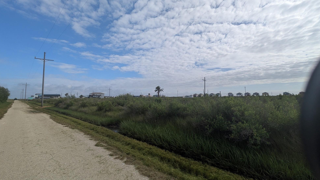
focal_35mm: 16
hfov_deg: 99.4
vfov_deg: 67.0
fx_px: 136
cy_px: 86
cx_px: 158
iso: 50
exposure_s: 1/4184
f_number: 2.2
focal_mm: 1.83
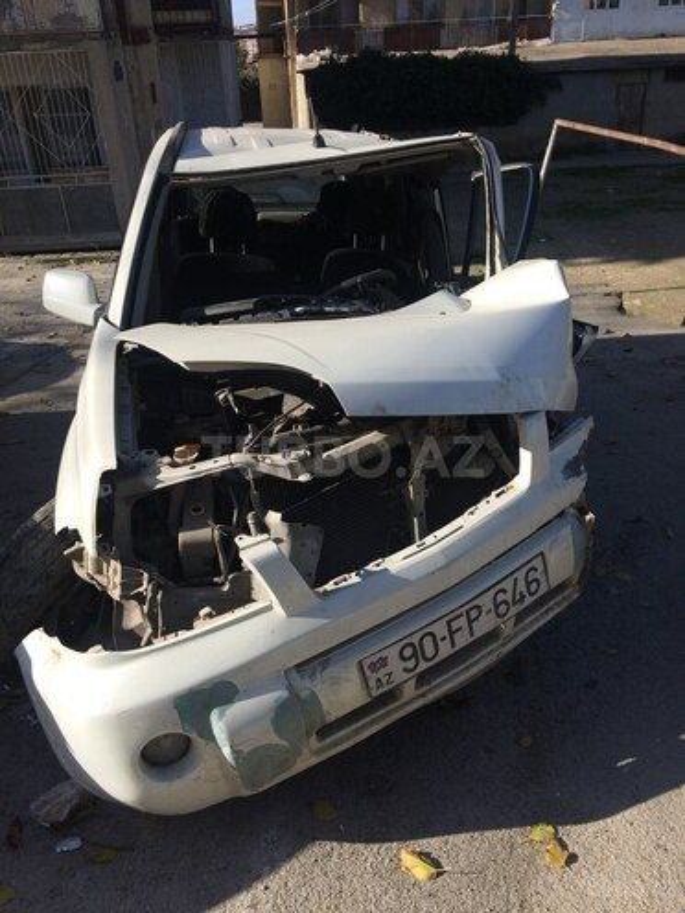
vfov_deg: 61.7
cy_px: 456
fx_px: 765
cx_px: 342
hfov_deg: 48.2
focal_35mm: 29
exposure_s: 1/1466
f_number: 2.2
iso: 32
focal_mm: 4.15
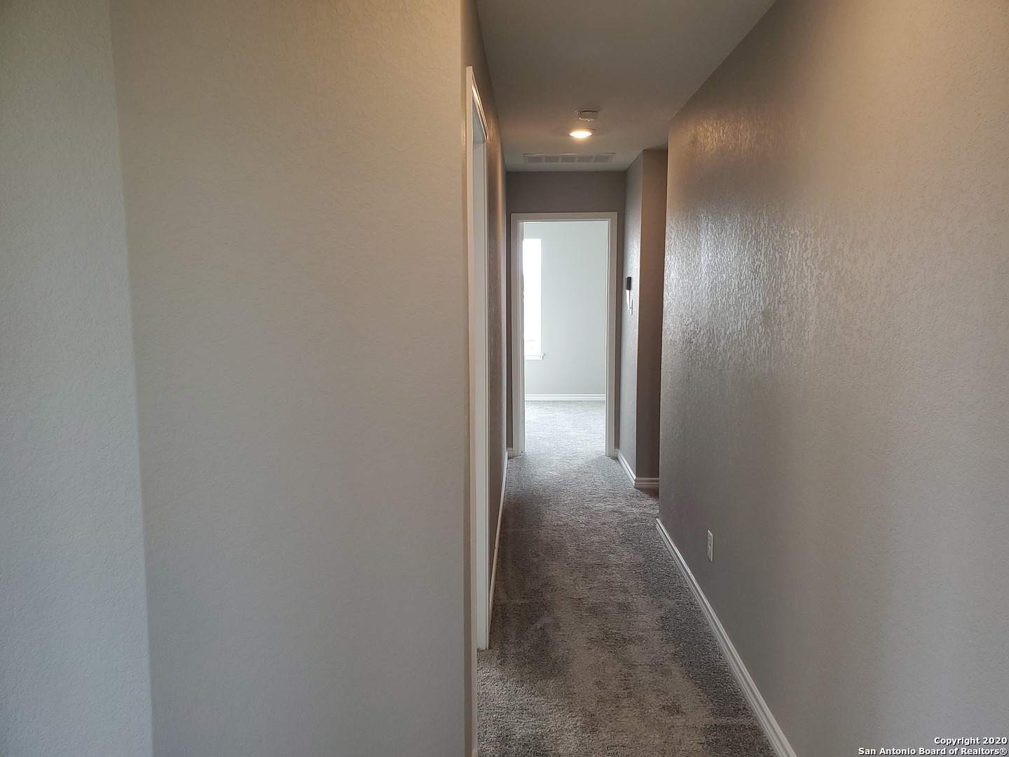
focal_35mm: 26
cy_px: 378
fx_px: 758
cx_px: 504
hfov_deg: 67.3
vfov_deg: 53.1
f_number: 2.4
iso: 100
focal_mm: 4.3
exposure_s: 1/60
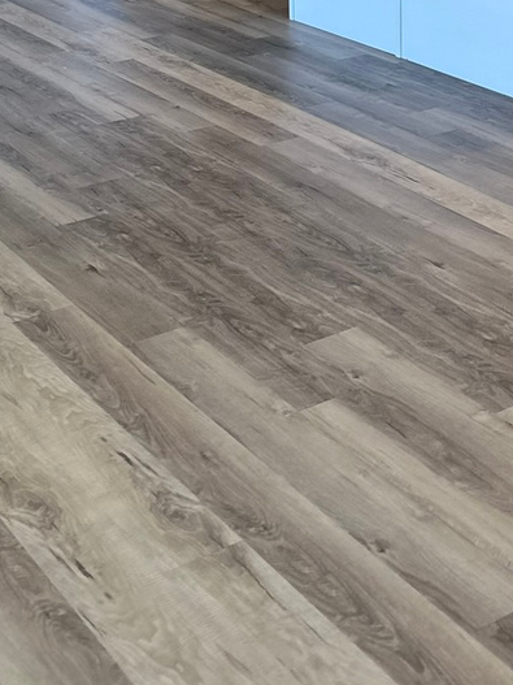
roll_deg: -0.7
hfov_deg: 20.4
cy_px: -77
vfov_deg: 25.6
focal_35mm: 70
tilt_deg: -9.3
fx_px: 1384
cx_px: 501
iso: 125
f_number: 1.78
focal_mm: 6.86
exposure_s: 1/120
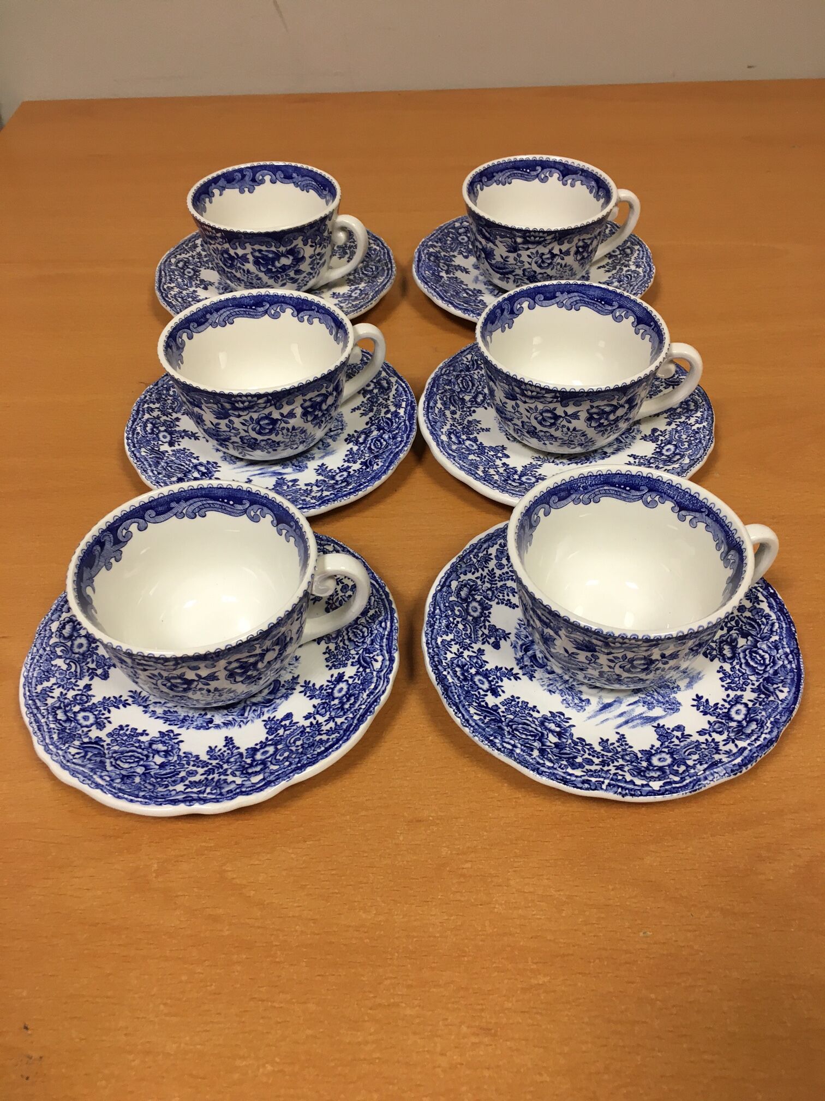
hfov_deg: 48.2
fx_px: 922
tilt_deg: -45.1
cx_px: 412
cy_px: 550
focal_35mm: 29
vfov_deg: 61.7
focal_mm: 4.15
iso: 50
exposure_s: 1/30
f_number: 2.2
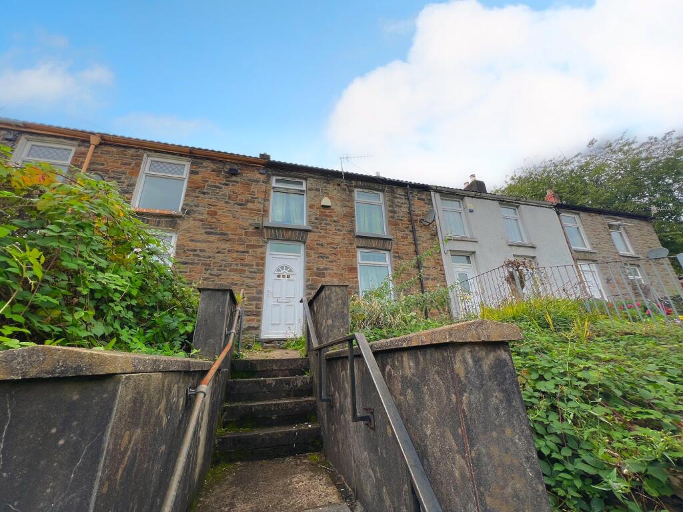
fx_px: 256
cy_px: 256
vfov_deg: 89.9
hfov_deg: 106.2
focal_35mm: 13
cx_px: 342
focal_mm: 1.57
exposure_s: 1/497
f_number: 1.8
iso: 32
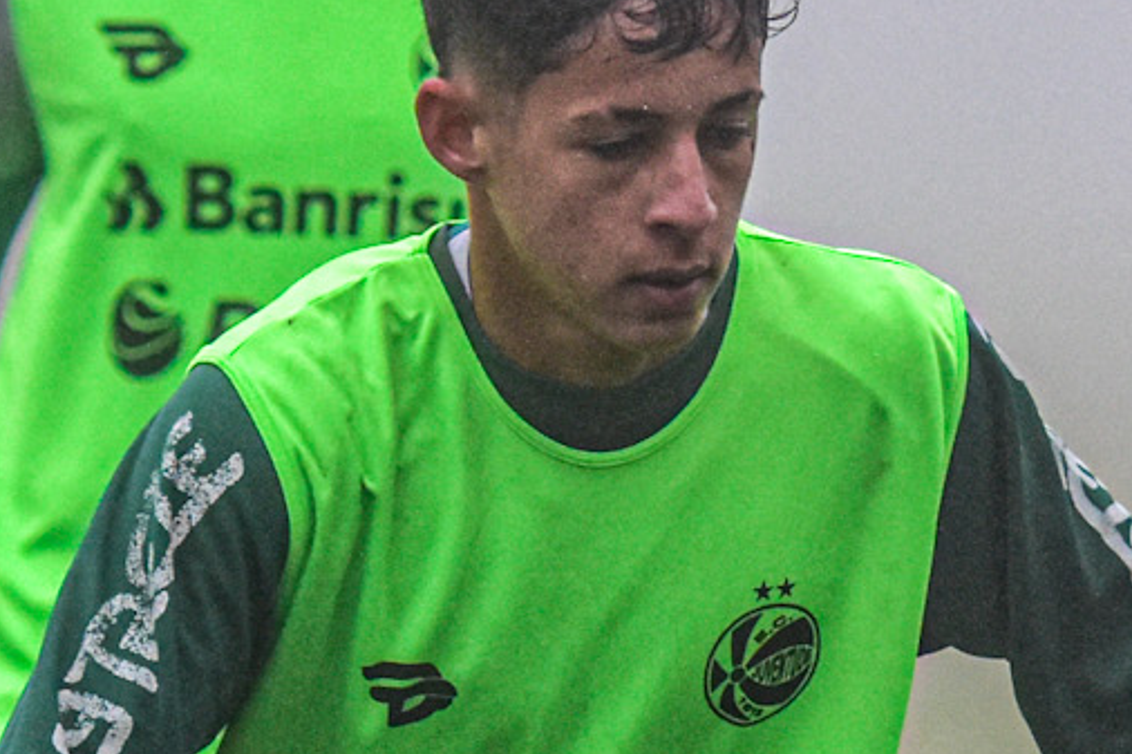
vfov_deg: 1.9
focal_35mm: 741
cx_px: 740
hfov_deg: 2.8
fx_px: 23291
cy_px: 771
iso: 1000
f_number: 2.8
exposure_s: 1/3200
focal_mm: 122
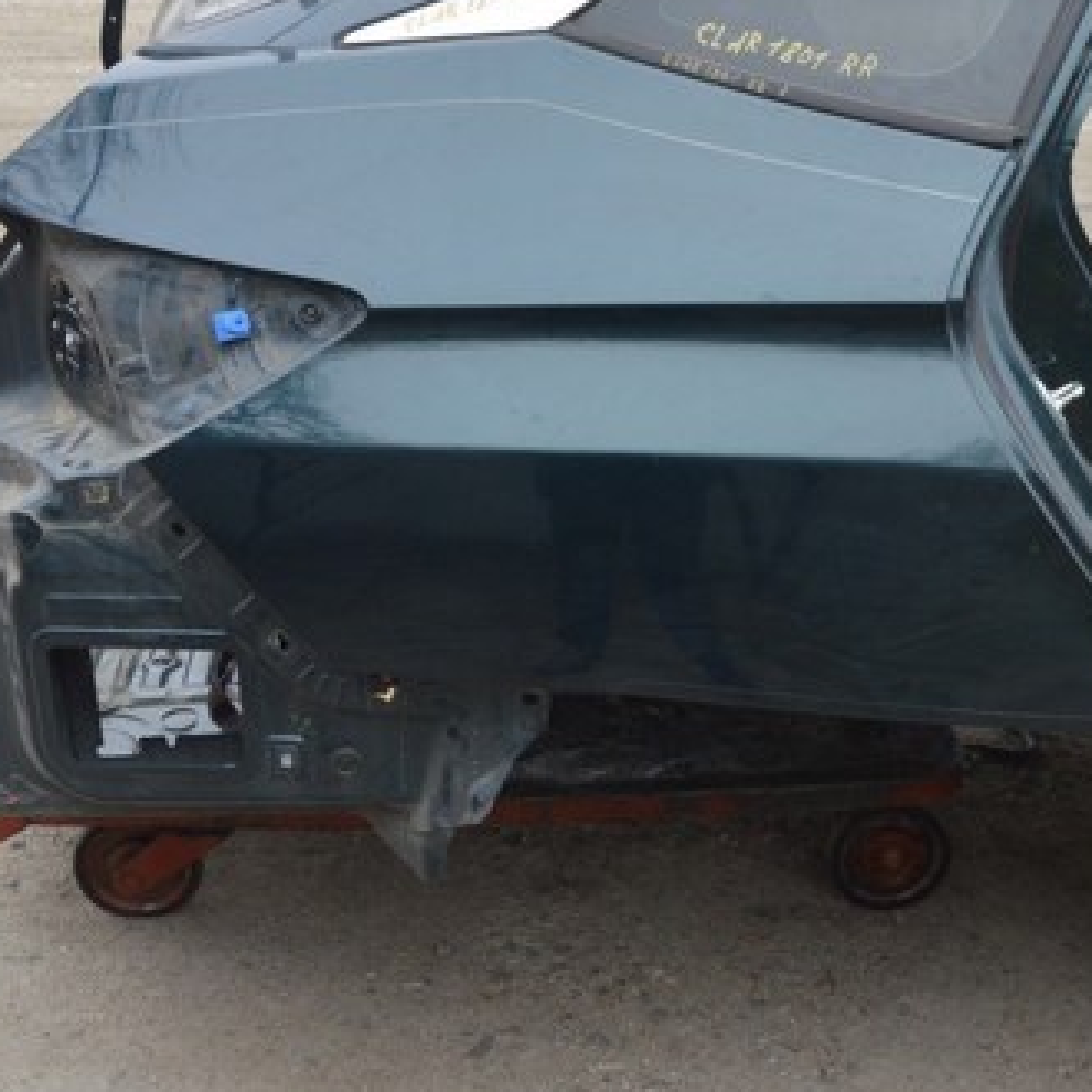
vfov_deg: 30.1
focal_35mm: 57
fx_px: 2028
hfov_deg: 30.1
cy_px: 481
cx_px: 553
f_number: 5.6
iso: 220
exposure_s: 1/125
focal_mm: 23
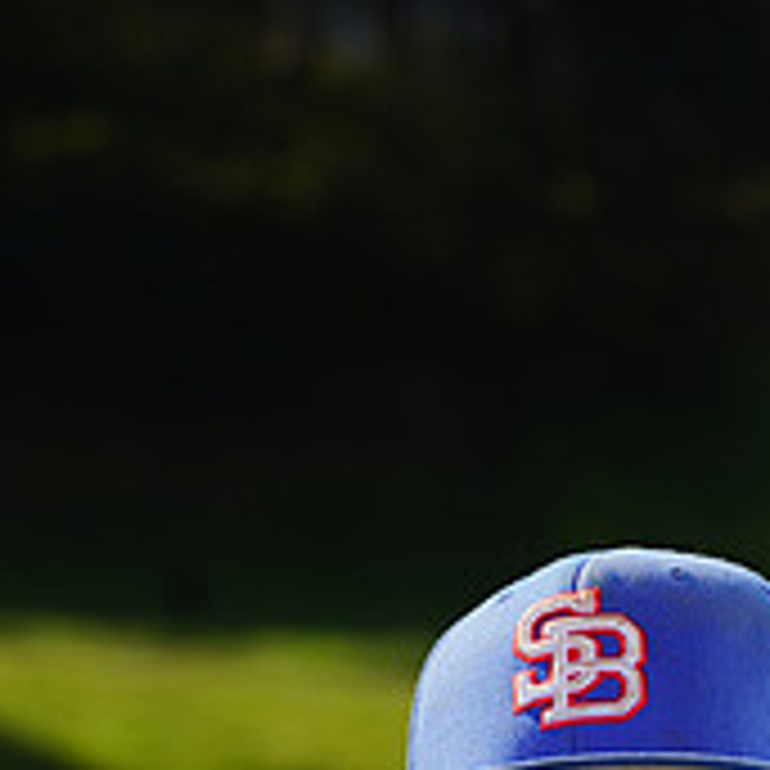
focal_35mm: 492
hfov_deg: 3.6
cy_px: 1229
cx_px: 610
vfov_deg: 3.5
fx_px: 12382
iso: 100
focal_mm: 171
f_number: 10
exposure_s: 1/250
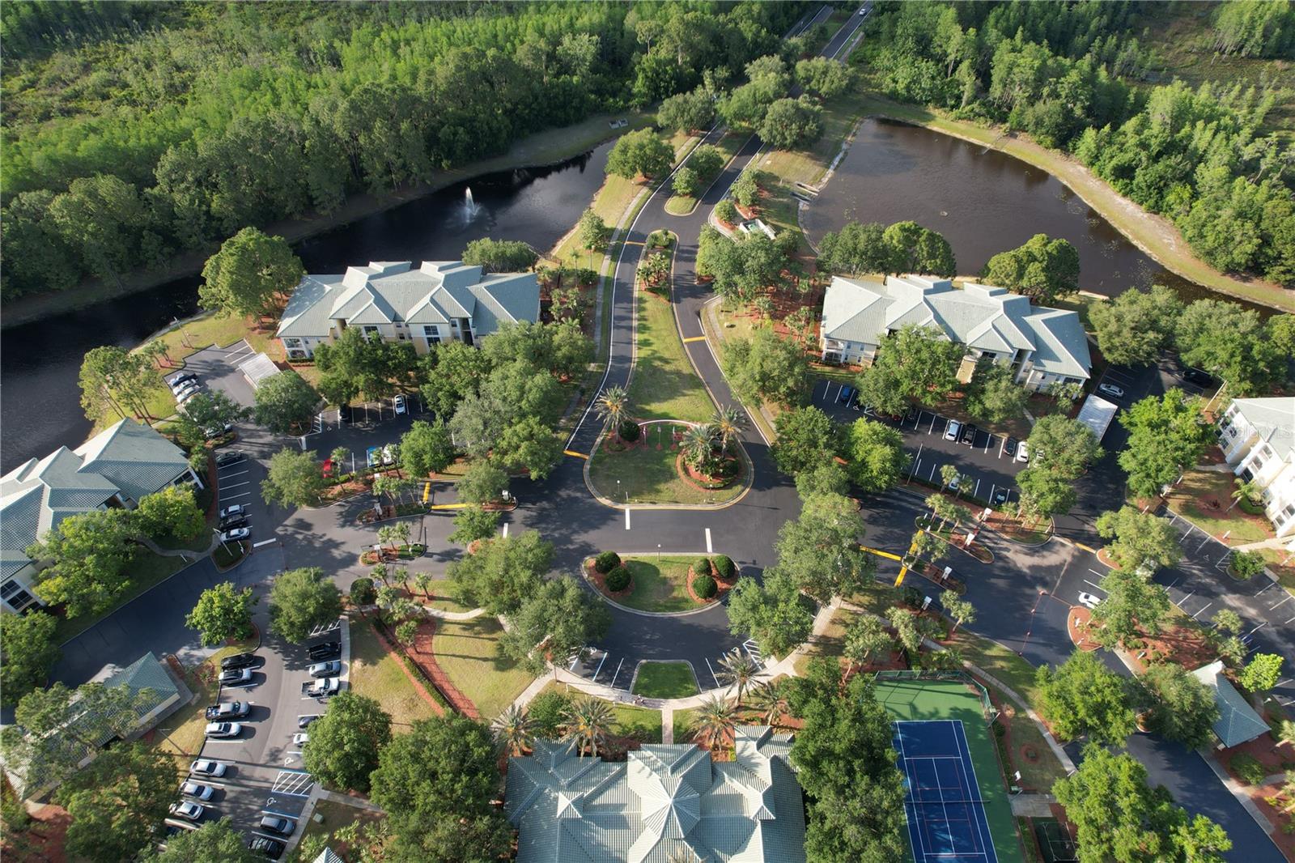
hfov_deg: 78.6
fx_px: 791
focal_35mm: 22
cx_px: 648
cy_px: 432
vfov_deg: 57.2
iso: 110
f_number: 2.8
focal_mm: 8.38
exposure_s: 1/640
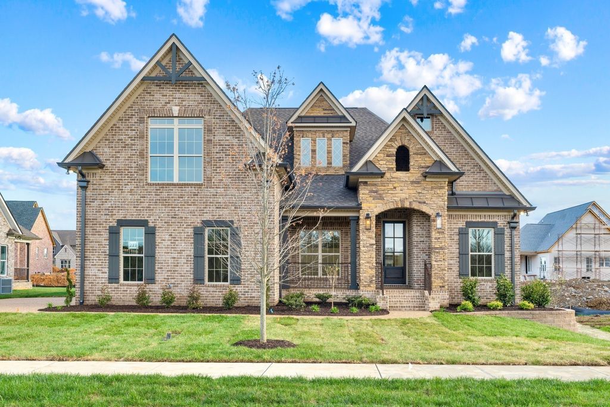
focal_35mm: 35
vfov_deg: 37.9
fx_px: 593
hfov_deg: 54.4
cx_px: 305
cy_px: 204
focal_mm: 35
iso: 400
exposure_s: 1/125
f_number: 8
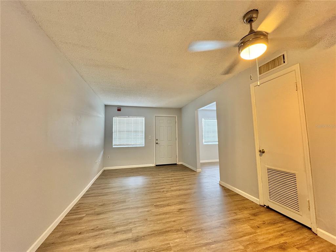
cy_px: 126
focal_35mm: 14
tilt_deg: +4.5
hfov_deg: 102.1
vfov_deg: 85.7
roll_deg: +1.1
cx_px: 168
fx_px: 136
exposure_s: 1/60
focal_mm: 2.22
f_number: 2.2
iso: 250
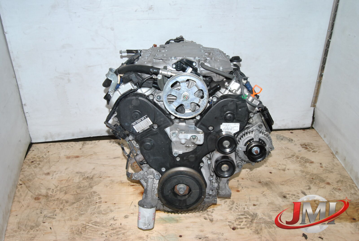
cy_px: 120
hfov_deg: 61.9
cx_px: 180
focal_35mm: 30
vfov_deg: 43.7
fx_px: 300
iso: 800
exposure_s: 1/160
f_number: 14
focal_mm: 20
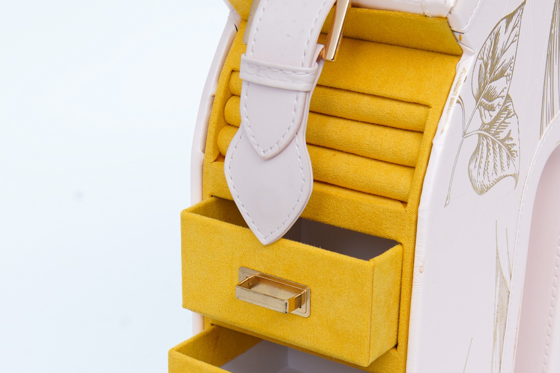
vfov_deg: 26.0
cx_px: 280
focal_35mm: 52
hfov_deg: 38.2
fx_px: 809
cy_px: 186
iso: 100
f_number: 8
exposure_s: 1/125
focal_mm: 35
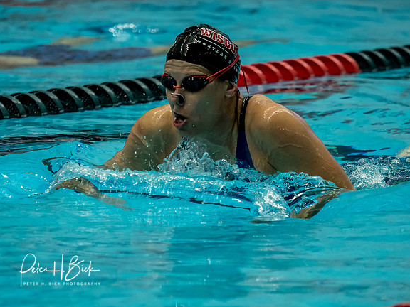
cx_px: 187
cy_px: 211
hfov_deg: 5.0
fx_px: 4714
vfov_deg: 3.7
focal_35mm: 398
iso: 1600
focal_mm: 135
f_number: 2.8
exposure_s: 1/1000
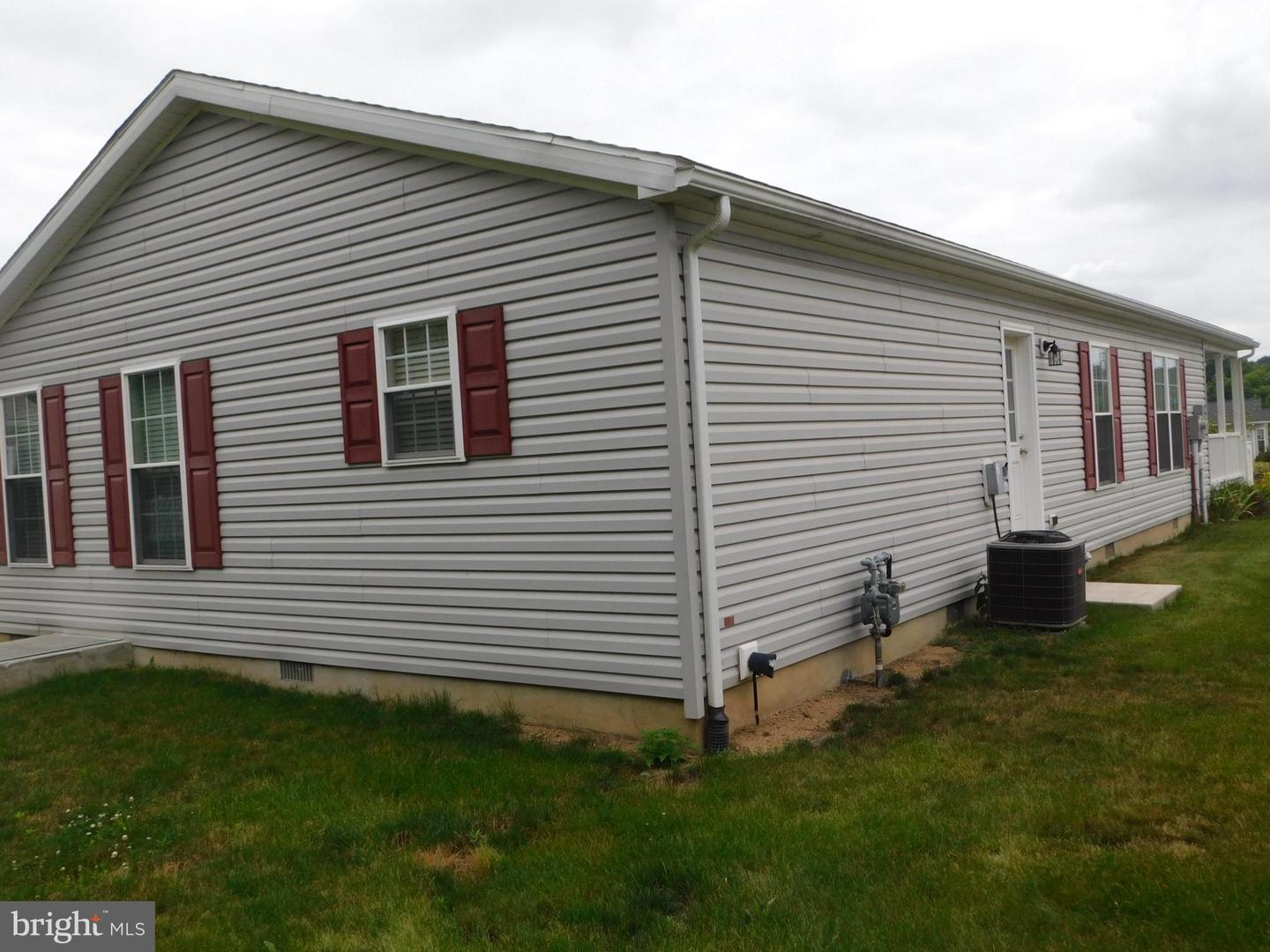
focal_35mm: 30
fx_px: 1101
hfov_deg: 60.0
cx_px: 635
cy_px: 476
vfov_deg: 46.8
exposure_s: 1/1250
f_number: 3.2
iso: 125
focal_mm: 5.3
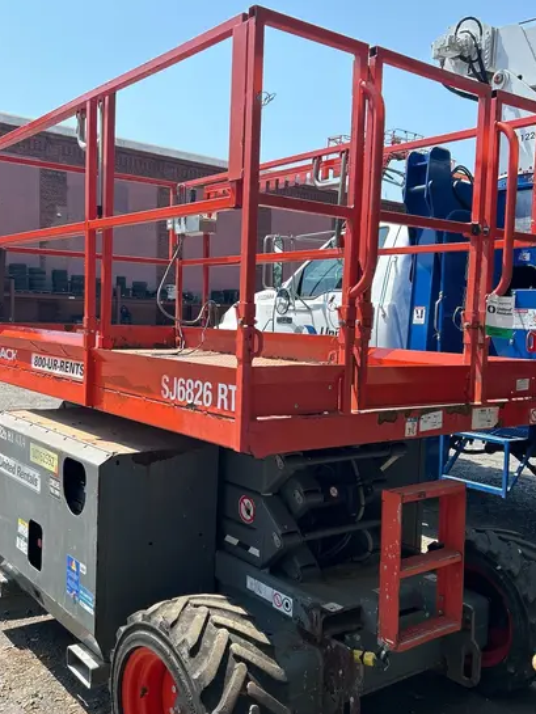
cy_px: 370
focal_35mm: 35
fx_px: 722
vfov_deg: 52.6
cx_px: 233
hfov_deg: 40.6
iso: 50
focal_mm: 5.7
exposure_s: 1/2404
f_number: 1.5
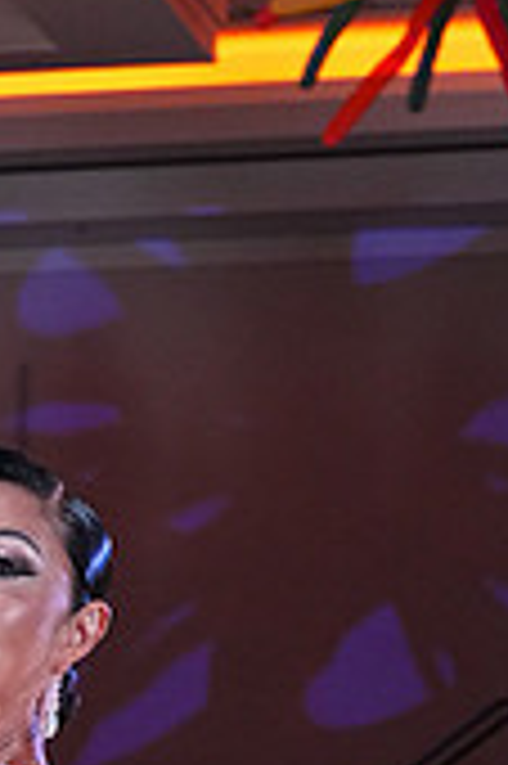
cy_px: 1166
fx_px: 3118
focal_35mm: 147
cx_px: -218
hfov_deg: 9.1
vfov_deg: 13.2
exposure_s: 1/400
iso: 5000
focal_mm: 43
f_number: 5
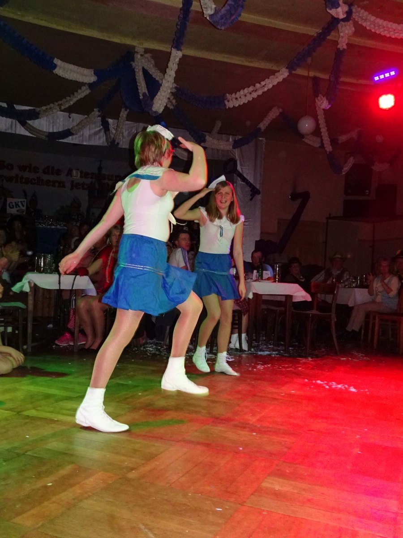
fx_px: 497
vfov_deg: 56.8
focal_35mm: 32
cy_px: 269
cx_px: 202
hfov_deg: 44.2
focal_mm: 5.43
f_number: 4
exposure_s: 1/60
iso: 800
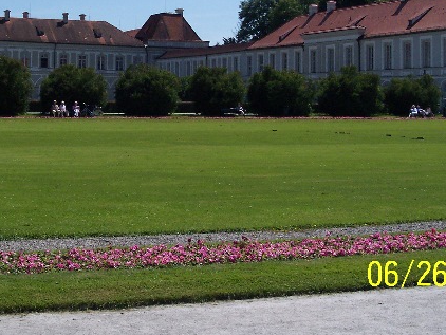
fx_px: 928
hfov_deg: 26.9
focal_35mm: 72
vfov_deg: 20.1
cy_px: 36
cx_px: 150
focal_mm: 8
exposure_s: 1/1000
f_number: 4.8
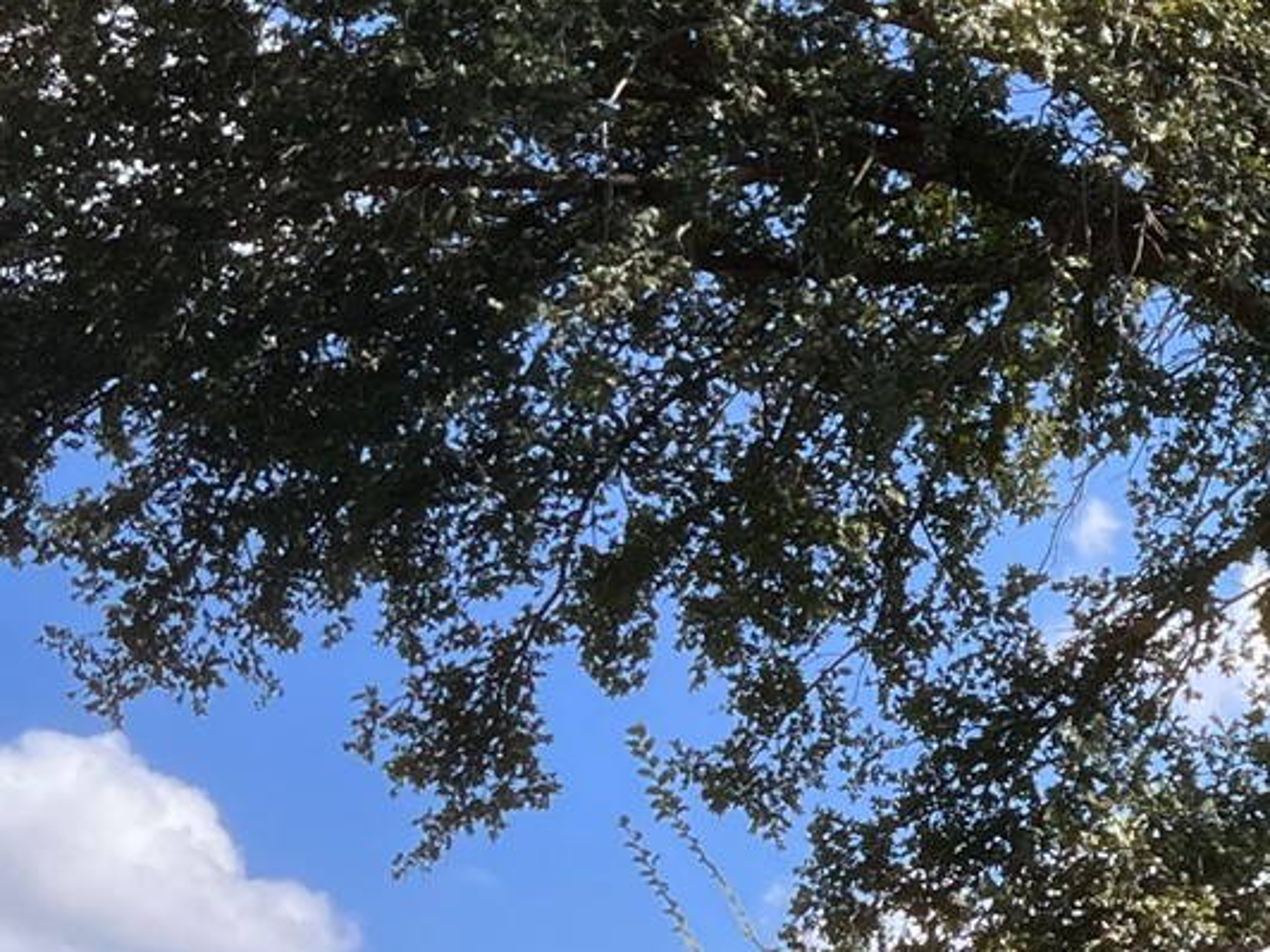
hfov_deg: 17.7
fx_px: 3669
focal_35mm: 100
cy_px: 678
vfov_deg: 14.7
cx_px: 1891
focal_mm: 5.7
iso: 50
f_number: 1.5
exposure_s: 1/1751
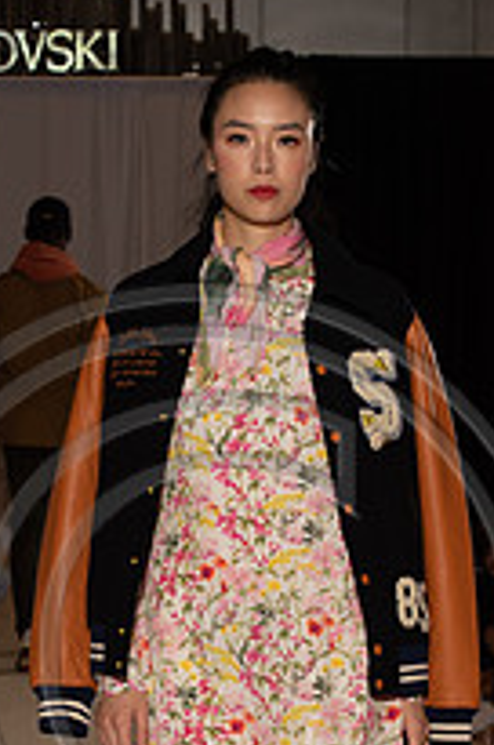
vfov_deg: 12.4
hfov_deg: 8.3
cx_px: 202
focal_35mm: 165
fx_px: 3408
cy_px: 647
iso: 800
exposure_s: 1/250
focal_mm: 75
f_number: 9
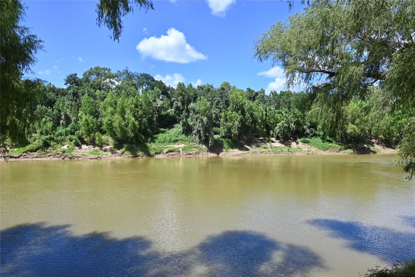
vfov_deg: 53.2
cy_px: 138
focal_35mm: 24
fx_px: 277
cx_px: 208
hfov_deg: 73.7
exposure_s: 1/320
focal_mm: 24
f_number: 6.3
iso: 100
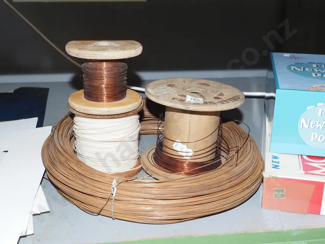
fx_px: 432
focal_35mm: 46
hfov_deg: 41.2
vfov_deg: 31.5
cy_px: 122
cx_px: 162
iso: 2500
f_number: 5.6
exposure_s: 1/60
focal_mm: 23
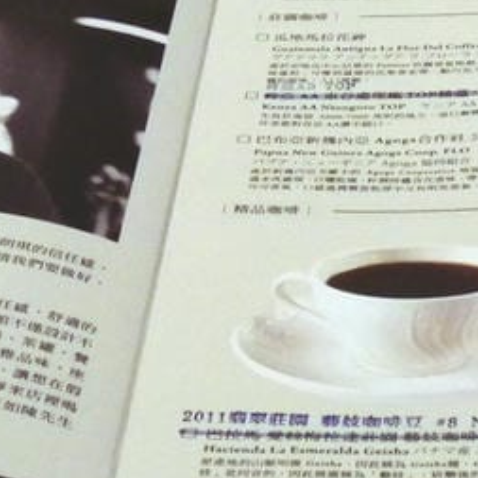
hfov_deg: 10.2
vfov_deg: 10.2
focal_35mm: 172
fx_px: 2687
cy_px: 321
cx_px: 236
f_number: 3.5
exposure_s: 1/46.1
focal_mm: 7.4
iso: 400
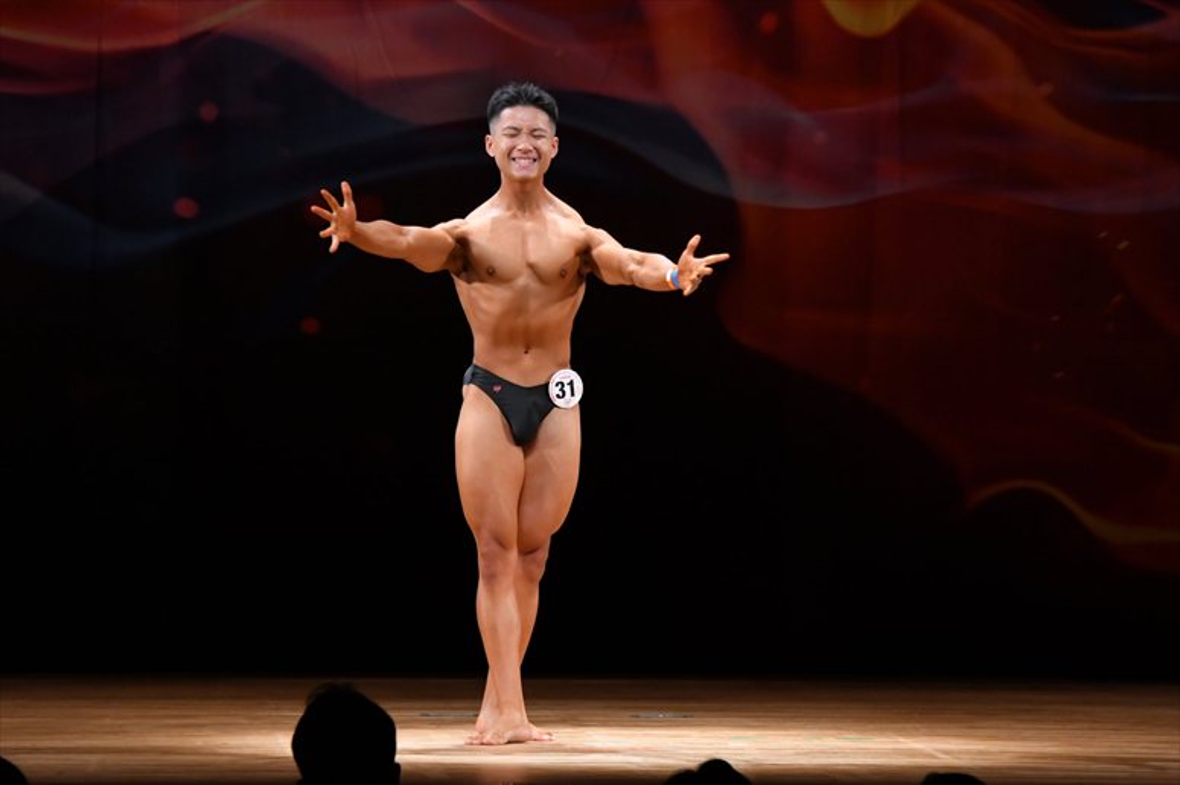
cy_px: 392
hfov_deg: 9.2
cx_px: 590
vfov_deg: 6.1
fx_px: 7371
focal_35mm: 225
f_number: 5.6
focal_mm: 150
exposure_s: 1/400
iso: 3200
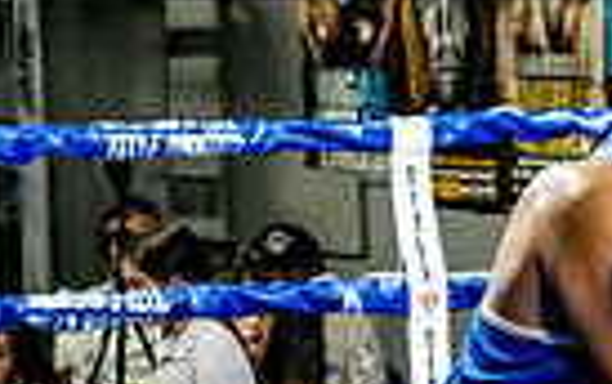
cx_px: 992
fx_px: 3741
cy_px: 529
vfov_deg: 5.8
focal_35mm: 224
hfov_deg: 9.1
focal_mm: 35
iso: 5000
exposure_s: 1/800
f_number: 2.8
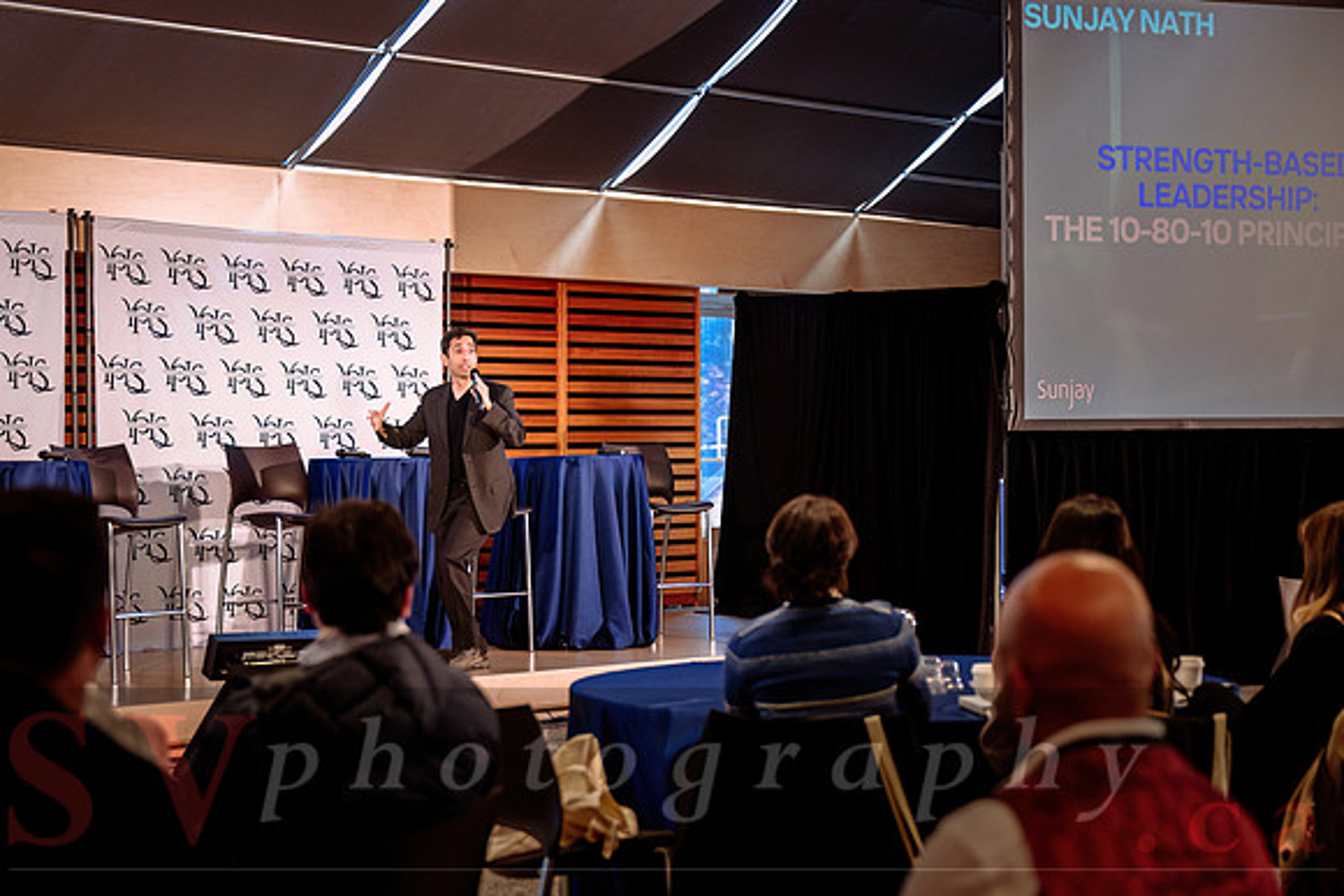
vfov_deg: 20.8
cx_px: 622
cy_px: 494
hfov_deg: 30.7
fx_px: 2446
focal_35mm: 66
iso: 800
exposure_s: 1/125
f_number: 2.8
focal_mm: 55
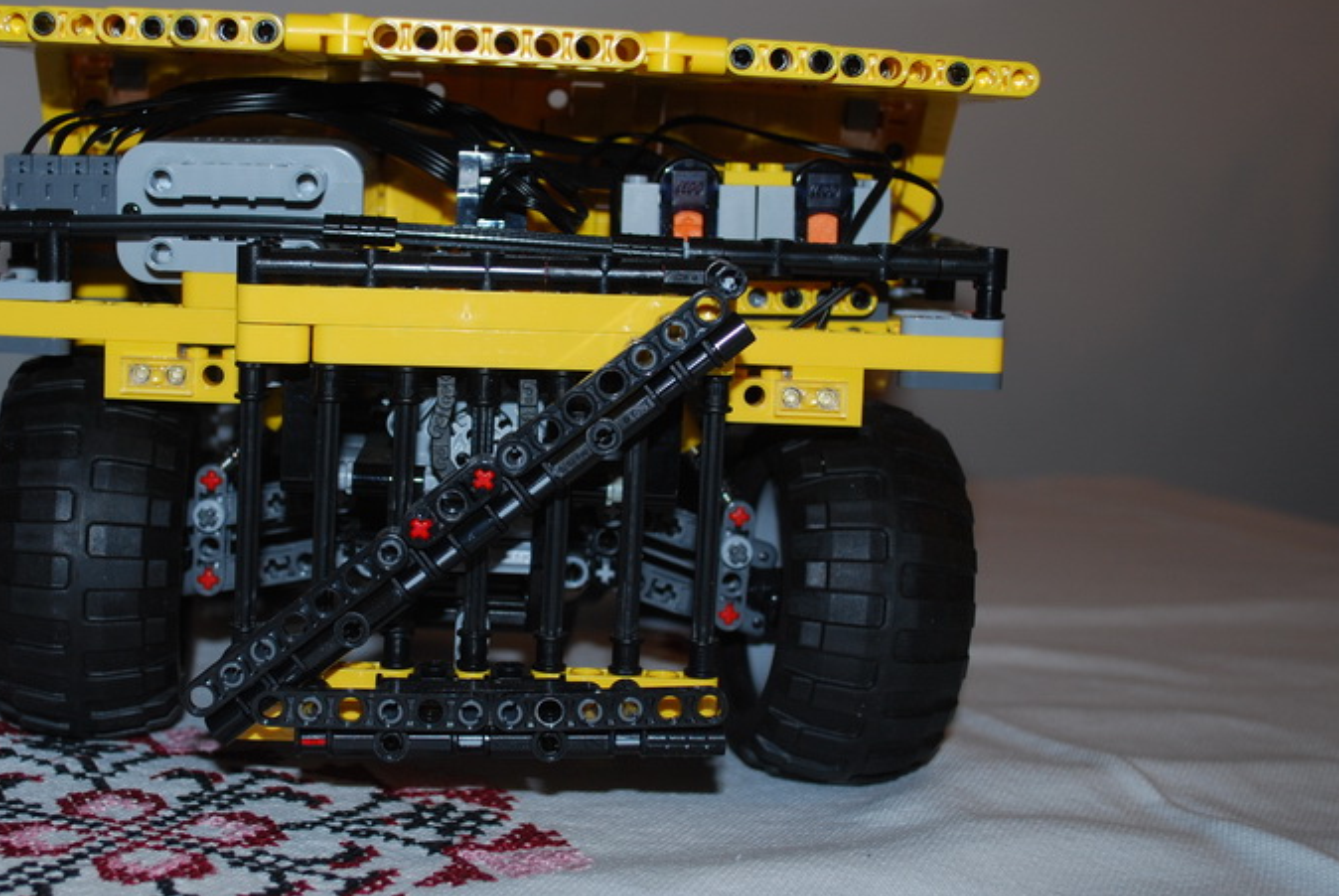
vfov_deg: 24.2
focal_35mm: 56
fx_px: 2085
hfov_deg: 35.4
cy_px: 413
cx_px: 507
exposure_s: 1/60
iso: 200
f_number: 4.2
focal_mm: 26
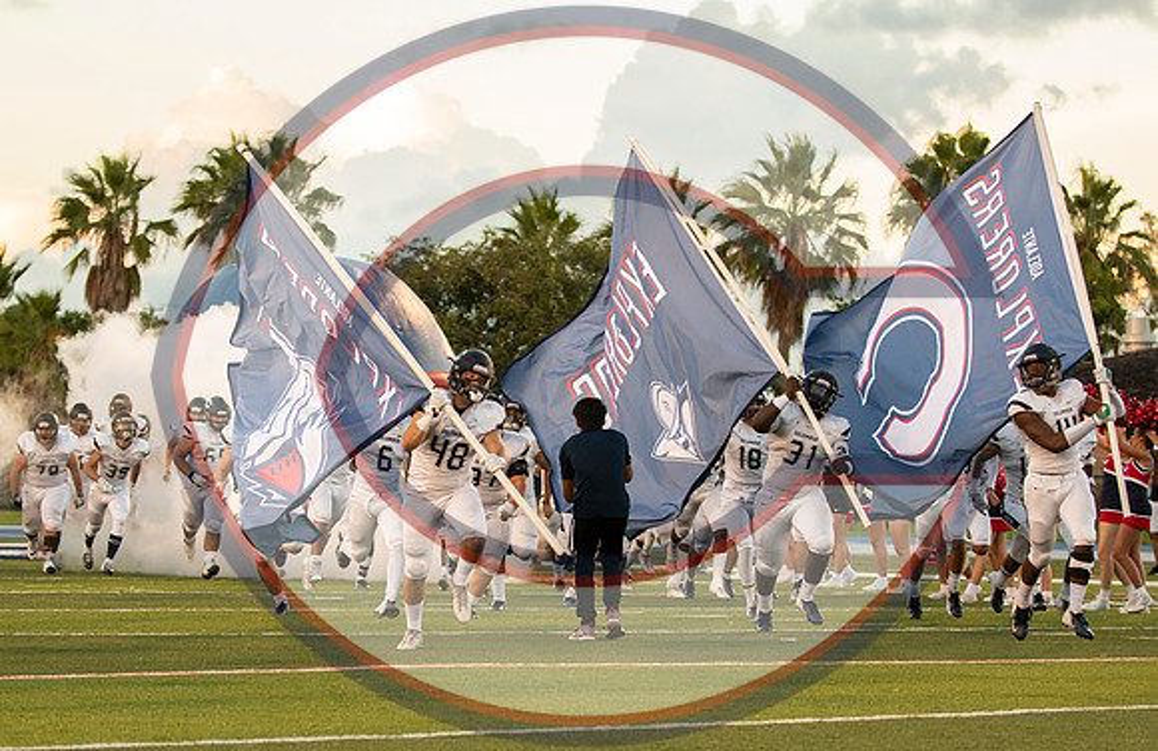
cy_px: 455
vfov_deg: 9.2
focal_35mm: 146
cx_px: 474
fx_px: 4672
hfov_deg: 14.1
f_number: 2.8
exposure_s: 1/1600
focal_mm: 82
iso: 1600
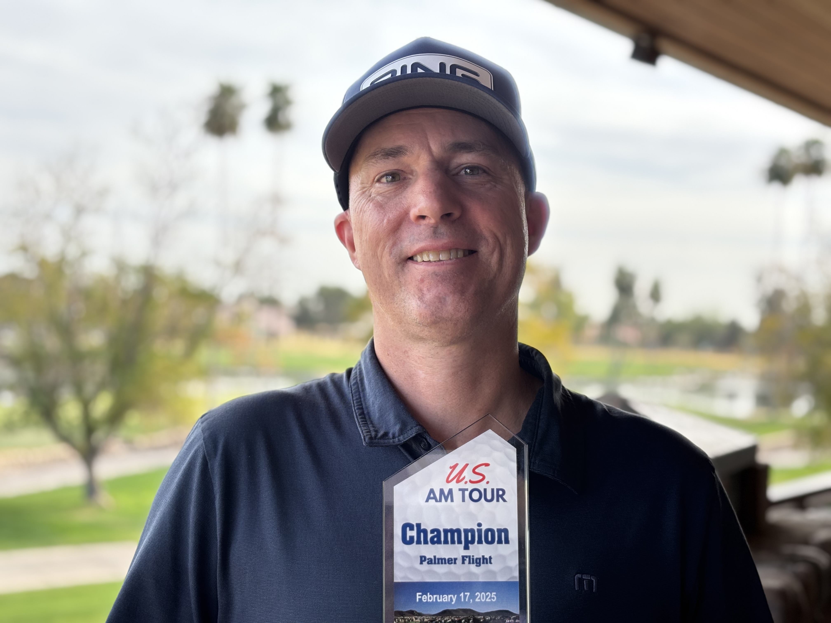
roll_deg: -3.0
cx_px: 416
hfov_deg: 36.8
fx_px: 1248
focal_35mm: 52
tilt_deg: -0.6
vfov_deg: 28.0
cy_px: 312
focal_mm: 5.96
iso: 32
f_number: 1.6
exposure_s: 1/618
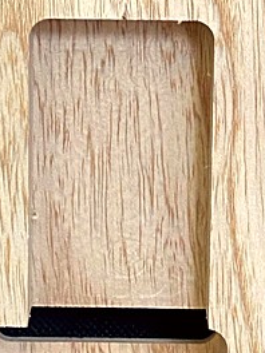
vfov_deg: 14.0
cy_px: 6
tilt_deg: -9.8
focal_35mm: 139
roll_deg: +0.5
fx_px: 1419
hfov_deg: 10.7
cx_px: 141
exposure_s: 1/60
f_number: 1.8
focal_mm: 4.25
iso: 160
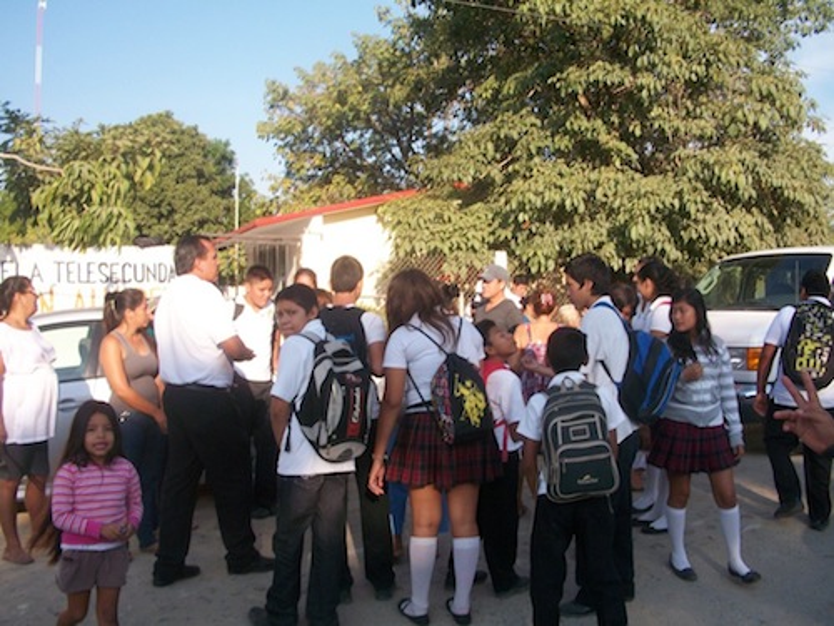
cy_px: 313
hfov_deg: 52.6
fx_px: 843
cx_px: 417
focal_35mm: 35
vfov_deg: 40.7
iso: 80
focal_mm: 6.3
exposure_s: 1/200
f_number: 5.6
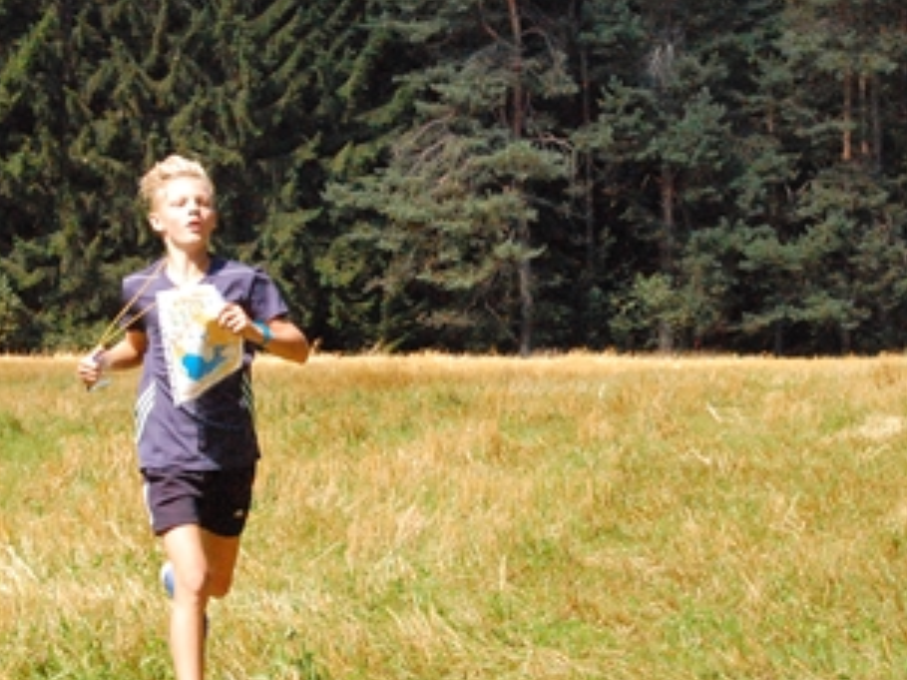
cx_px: 515
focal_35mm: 131
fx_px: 3426
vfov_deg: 11.3
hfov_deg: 15.1
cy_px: 261
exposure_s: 1/400
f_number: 20
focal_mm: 55
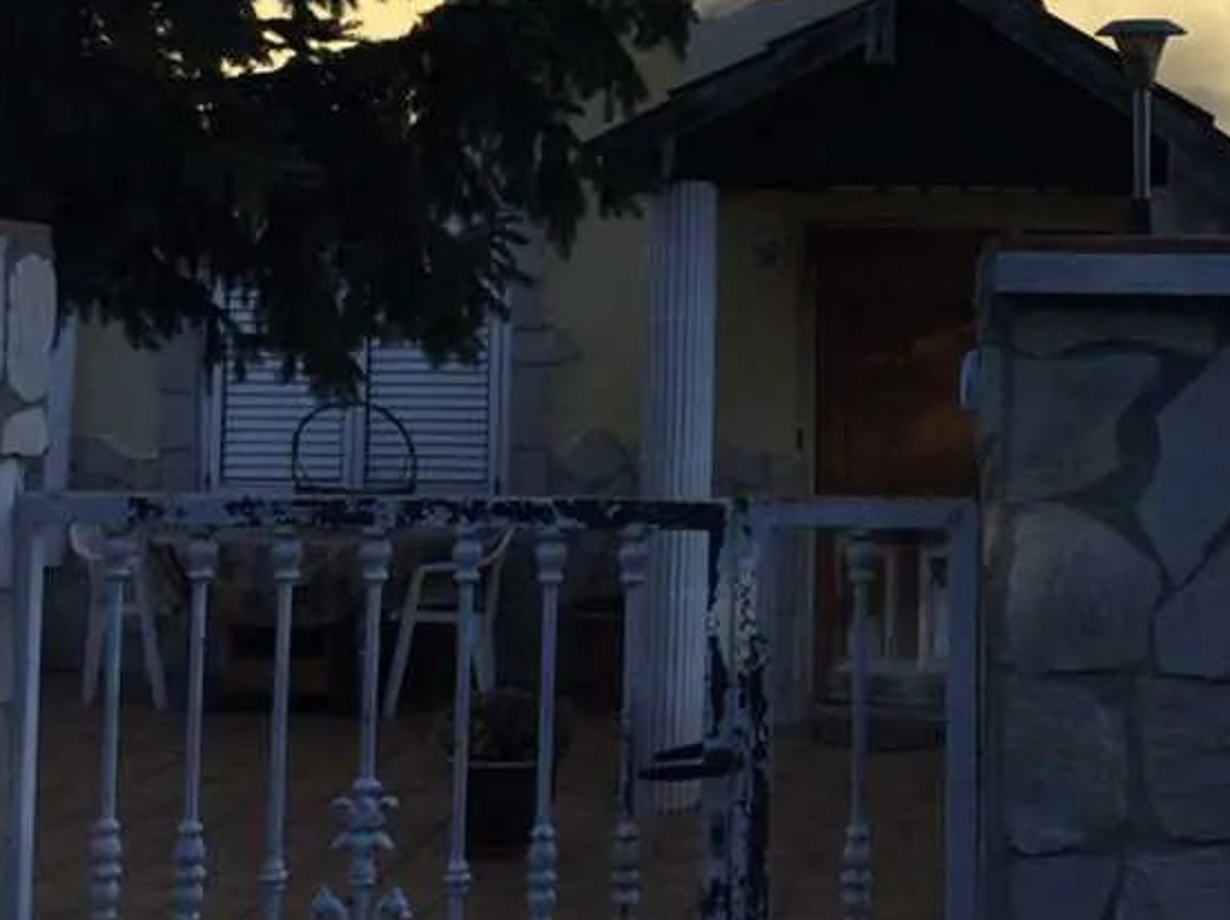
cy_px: 170
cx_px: 914
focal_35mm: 61
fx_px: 2166
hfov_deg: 31.2
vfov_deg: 23.6
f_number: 2.4
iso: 25
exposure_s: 1/1164
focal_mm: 3.3
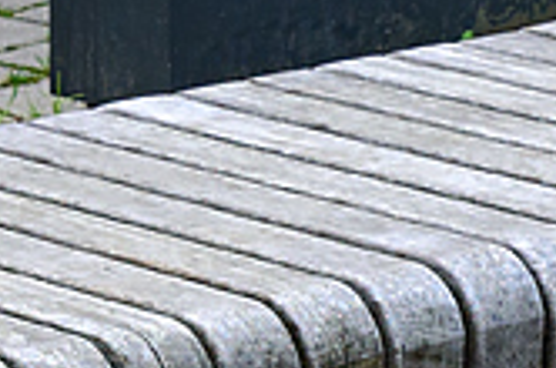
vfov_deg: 4.2
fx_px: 5025
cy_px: 84
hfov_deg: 6.1
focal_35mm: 326
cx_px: 1199
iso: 200
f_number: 8
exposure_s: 1/500
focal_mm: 30
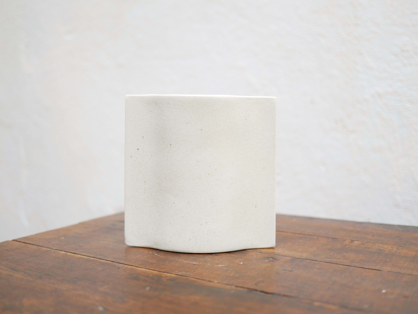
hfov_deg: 46.8
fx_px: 483
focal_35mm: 40
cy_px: 157
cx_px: 209
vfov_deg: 36.0
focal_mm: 20
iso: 1250
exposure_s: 1/60
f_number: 1.7
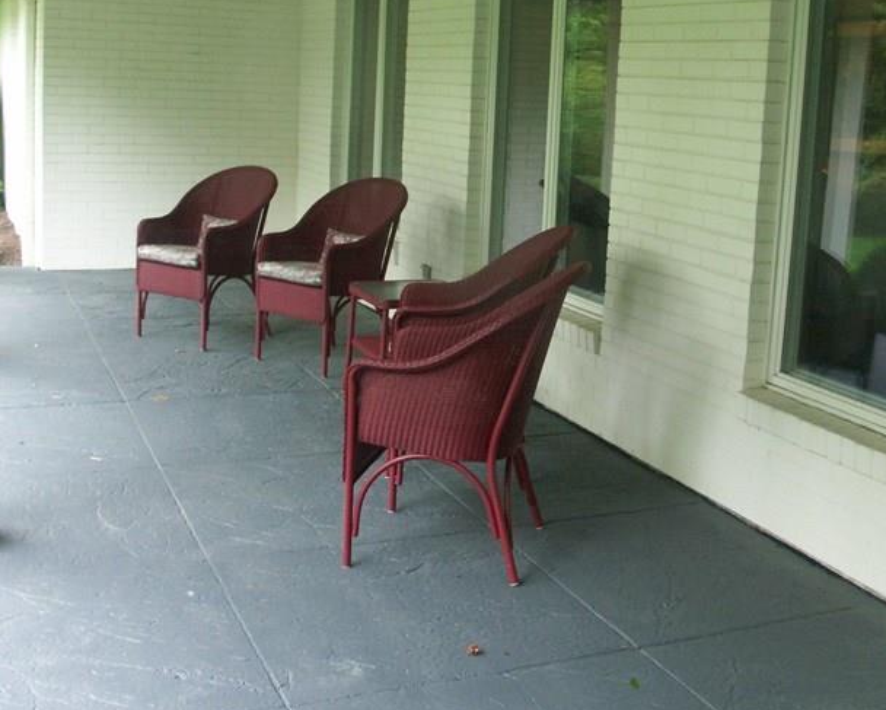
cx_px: 501
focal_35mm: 46
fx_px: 1207
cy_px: 296
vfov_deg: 32.7
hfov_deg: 40.2
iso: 200
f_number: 2.8
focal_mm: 7.21
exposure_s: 1/25
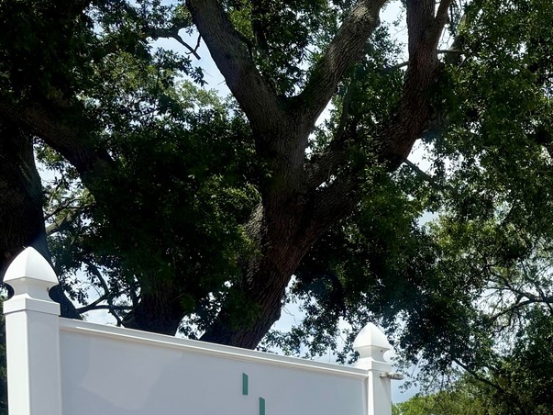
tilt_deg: -0.1
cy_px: 548
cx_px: 700
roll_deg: +1.0
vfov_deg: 19.5
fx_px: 1102
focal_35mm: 69
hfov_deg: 24.8
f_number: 1.6
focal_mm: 5.96
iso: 50
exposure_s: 1/4255
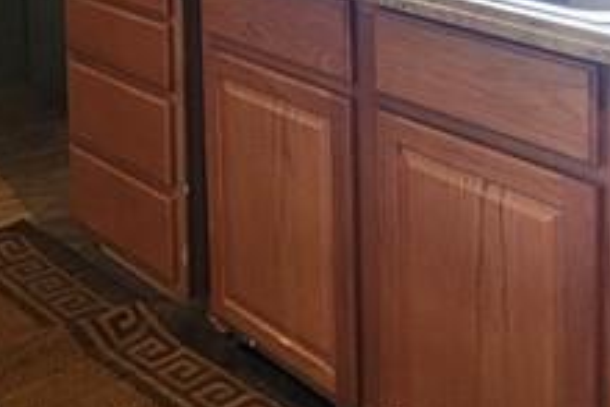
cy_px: -199
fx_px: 1068
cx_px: 69
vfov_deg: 19.0
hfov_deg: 30.6
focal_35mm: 63
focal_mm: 2.2
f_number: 2.2
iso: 320
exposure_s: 1/30
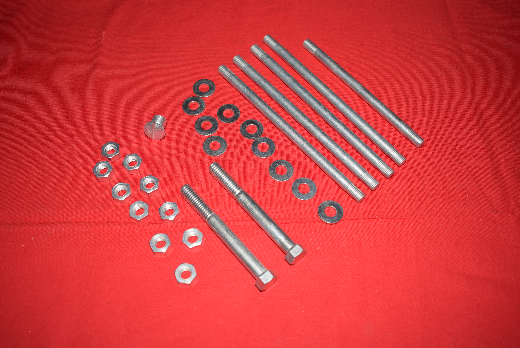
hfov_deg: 53.1
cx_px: 260
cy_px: 174
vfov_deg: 36.9
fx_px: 520
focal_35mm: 36
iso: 400
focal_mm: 24
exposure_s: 1/200
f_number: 5
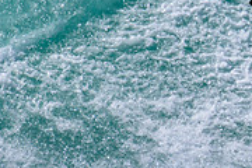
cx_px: 406
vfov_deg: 0.4
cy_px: -17
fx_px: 22993
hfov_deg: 0.6
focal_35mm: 3285
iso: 800
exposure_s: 1/2000
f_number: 11
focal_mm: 800
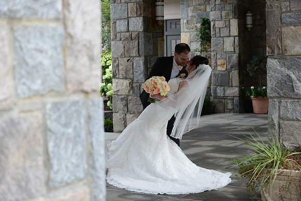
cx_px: 150
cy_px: 100
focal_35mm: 70
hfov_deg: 28.8
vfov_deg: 19.5
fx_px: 585
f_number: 5
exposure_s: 1/500
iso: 500
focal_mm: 70
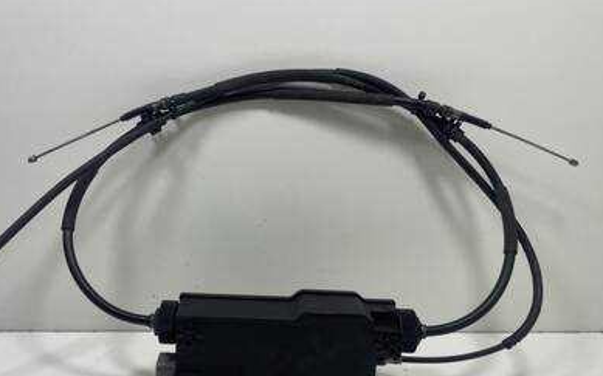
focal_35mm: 34
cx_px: 242
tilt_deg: -16.8
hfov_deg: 56.3
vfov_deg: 37.0
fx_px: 559
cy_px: 235
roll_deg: -0.6
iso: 32
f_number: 1.6
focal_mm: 4.2
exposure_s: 1/100
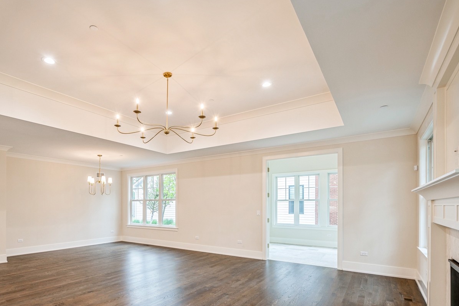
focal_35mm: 20
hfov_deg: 83.8
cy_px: 205
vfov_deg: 61.1
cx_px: 182
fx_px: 251
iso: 200
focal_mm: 14.5
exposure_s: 1/4
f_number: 8
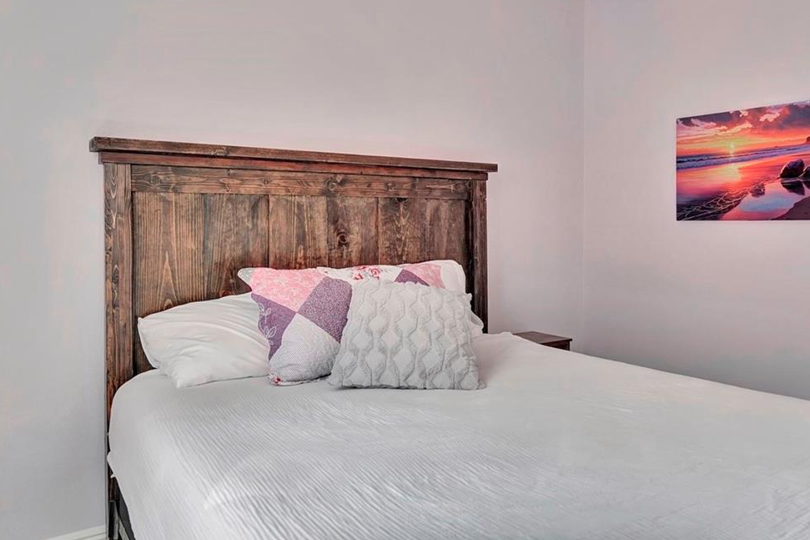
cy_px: 292
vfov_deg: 46.3
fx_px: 630
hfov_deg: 64.8
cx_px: 491
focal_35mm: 28
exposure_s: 1/125
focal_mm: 17
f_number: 2.8
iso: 500
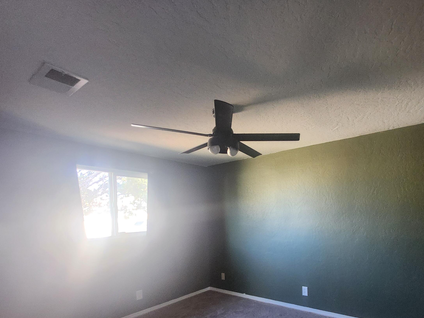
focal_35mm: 18
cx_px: 287
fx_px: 220
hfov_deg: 84.4
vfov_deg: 69.2
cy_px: 217
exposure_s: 1/30
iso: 400
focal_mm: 1.74
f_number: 2.2
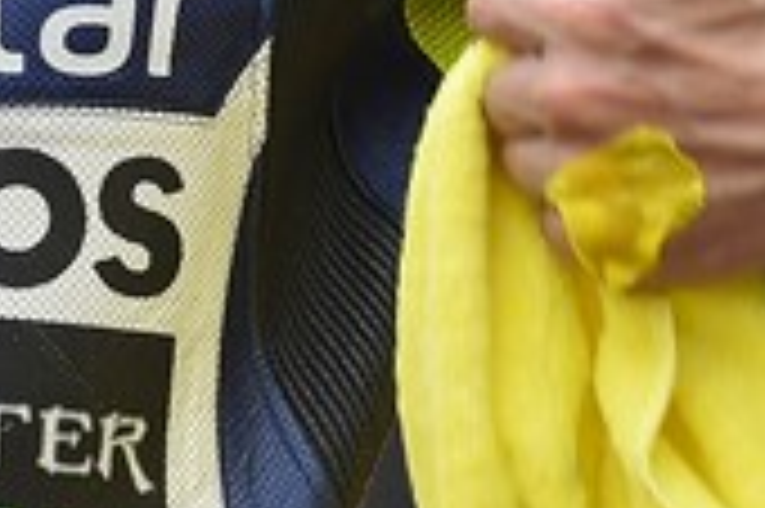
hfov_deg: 3.1
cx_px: -14
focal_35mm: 663
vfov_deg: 2.1
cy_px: -454
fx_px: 14075
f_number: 6.3
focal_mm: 110
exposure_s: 1/400
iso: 400
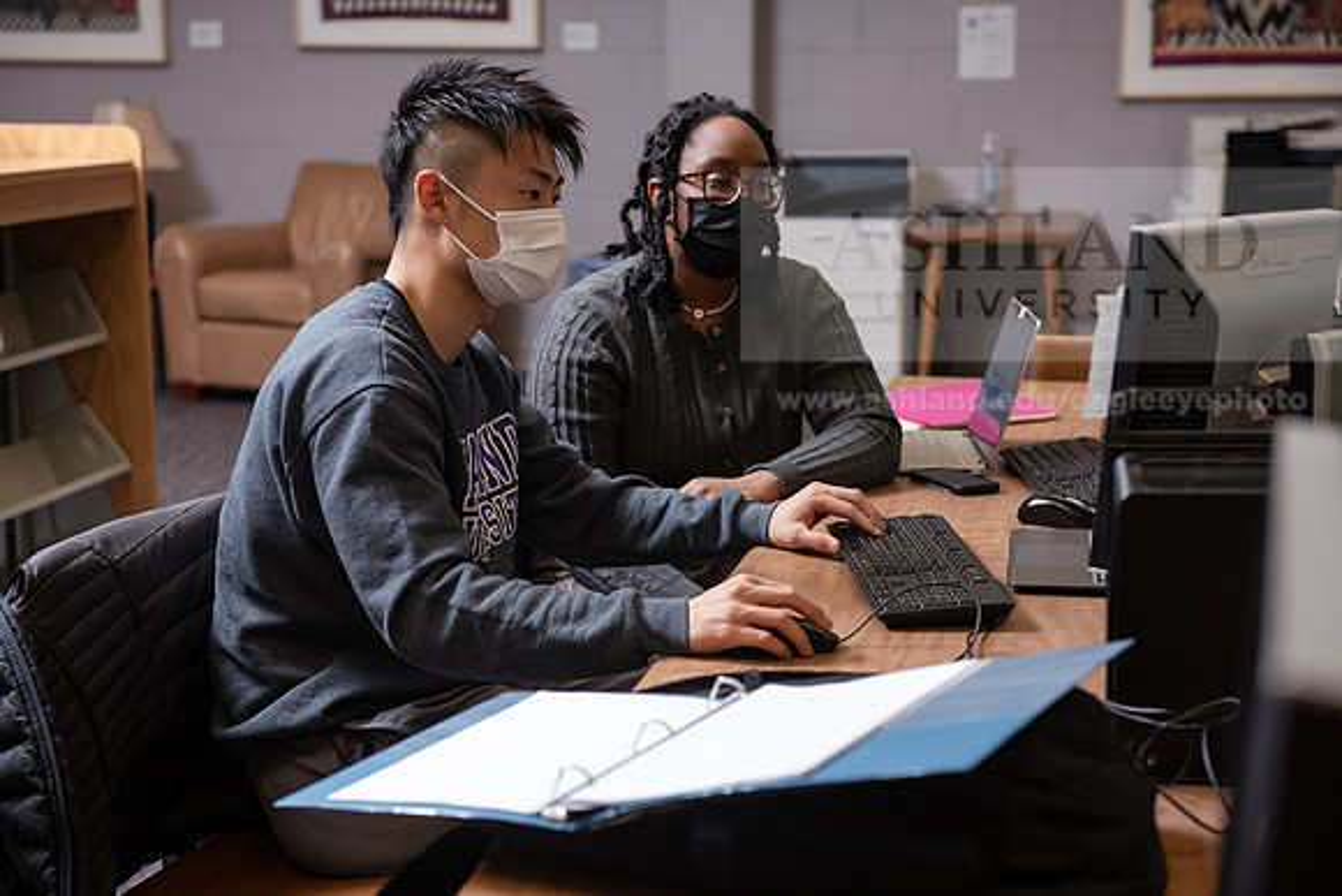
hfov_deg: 33.4
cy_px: 448
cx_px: 671
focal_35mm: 60
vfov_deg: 22.6
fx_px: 2237
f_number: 4
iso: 1250
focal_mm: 60
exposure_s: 1/160
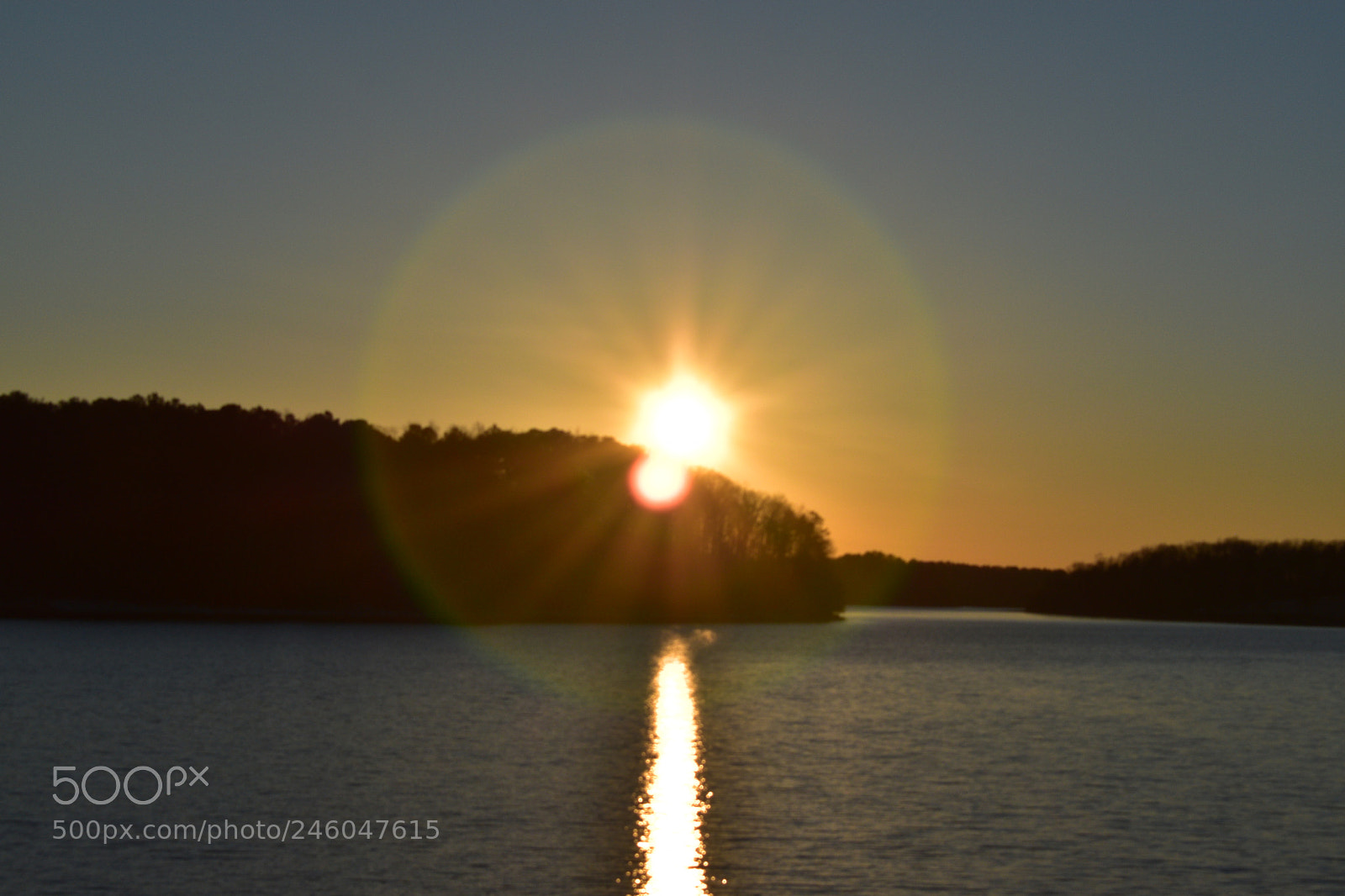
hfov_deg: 24.6
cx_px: 672
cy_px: 448
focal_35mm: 82
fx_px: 3081
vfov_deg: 16.5
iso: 200
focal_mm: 55
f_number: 10
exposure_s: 1/1600
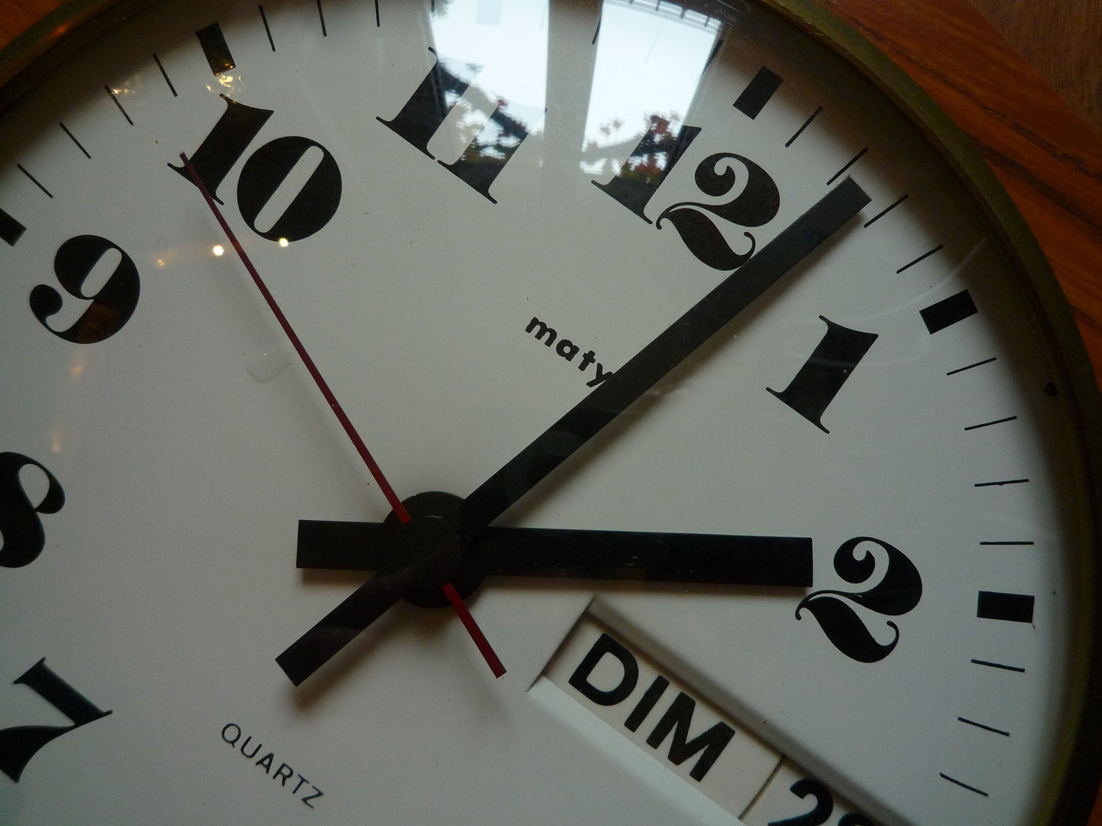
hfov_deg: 69.4
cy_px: 413
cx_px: 551
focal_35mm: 25
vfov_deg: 54.9
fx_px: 796
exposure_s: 1/30
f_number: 2.8
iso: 250
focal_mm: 4.4
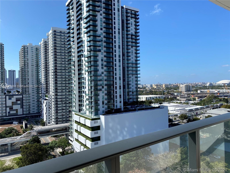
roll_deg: +1.8
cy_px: 86
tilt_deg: -0.5
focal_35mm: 26
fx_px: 173
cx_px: 115
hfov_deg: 67.3
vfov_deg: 53.1
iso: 32
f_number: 1.8
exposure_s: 1/3401
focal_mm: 4.25
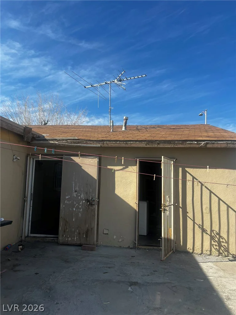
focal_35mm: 26
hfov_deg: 53.1
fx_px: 236
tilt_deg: +8.5
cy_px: 158
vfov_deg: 67.3
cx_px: 118
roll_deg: -1.1
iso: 50
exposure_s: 1/3831
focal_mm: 5.7
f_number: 1.5
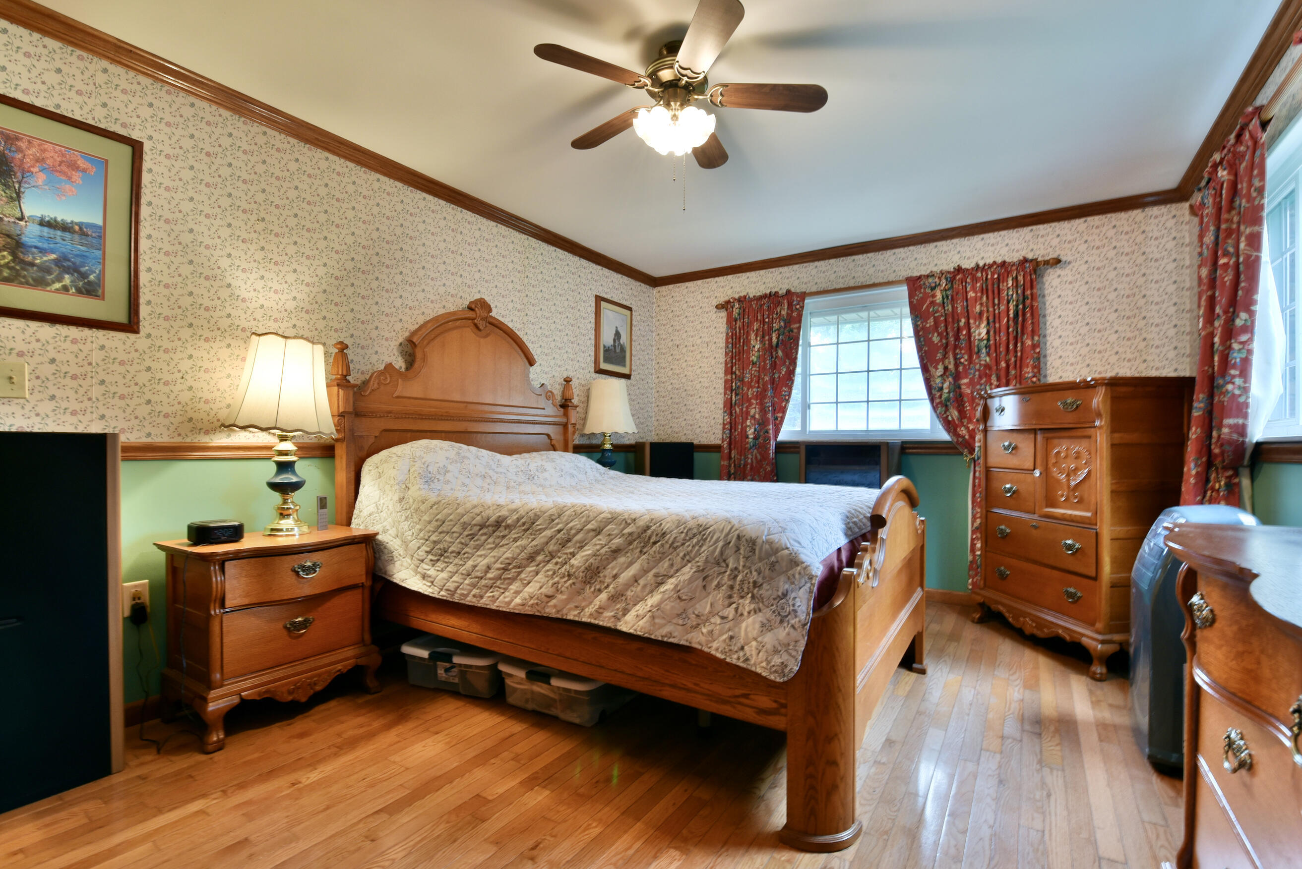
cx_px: 633
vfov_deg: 73.8
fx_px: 579
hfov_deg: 96.7
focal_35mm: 16
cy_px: 449
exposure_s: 1/6
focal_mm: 14
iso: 800
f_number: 11
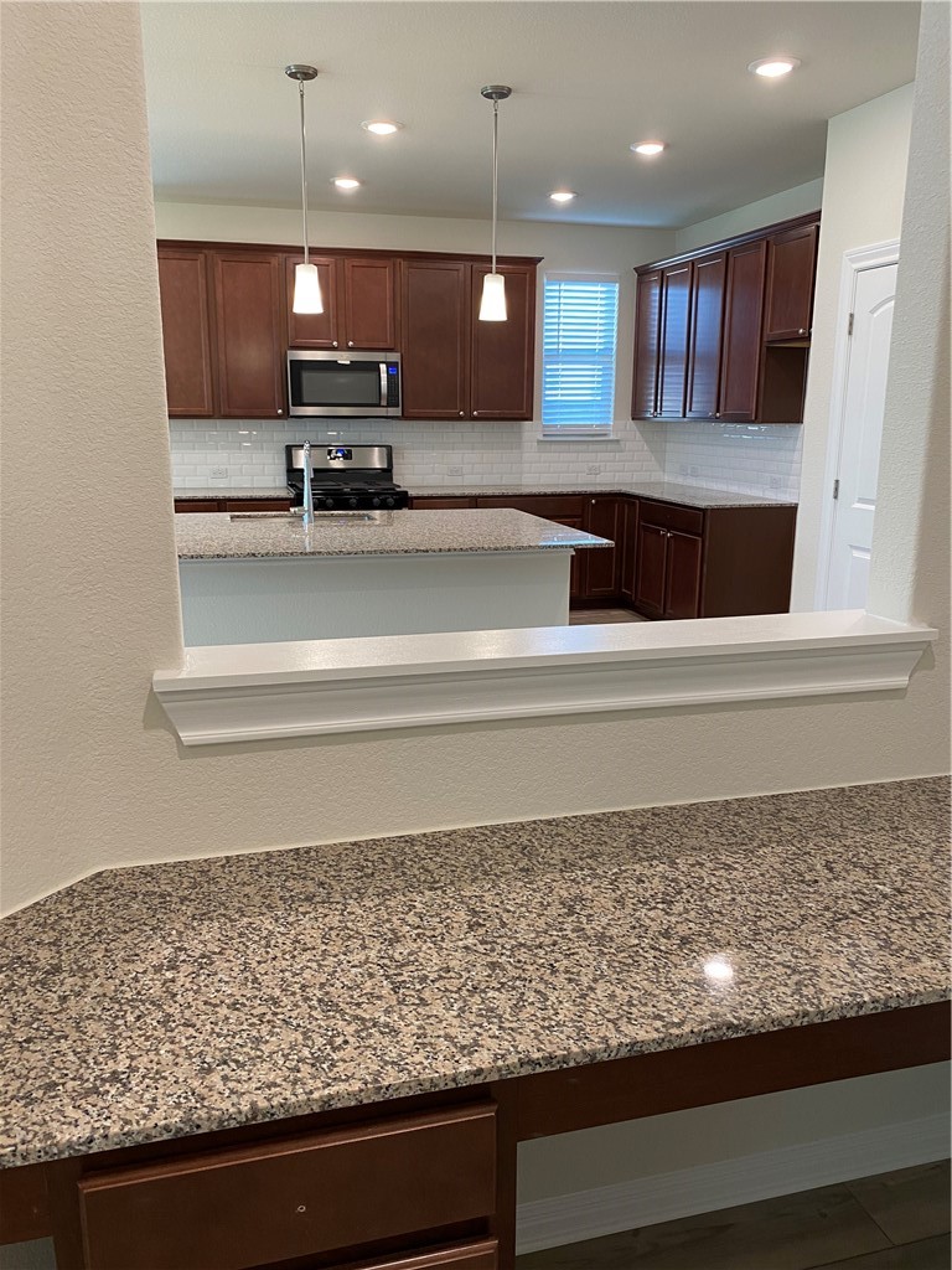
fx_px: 953
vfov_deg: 67.3
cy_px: 635
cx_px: 476
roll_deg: -0.2
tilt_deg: -12.3
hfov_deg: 53.1
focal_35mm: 26
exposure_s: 1/60
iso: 80
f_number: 1.8
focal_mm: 4.25
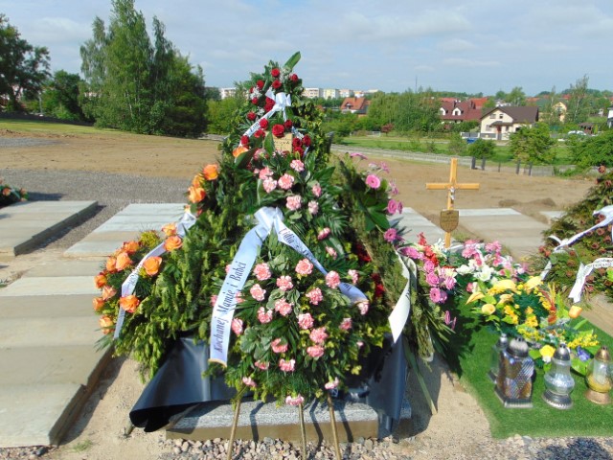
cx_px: 306
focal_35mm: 25
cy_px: 230
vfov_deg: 54.9
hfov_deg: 69.4
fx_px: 443
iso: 80
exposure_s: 1/250
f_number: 7.7
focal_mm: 4.5
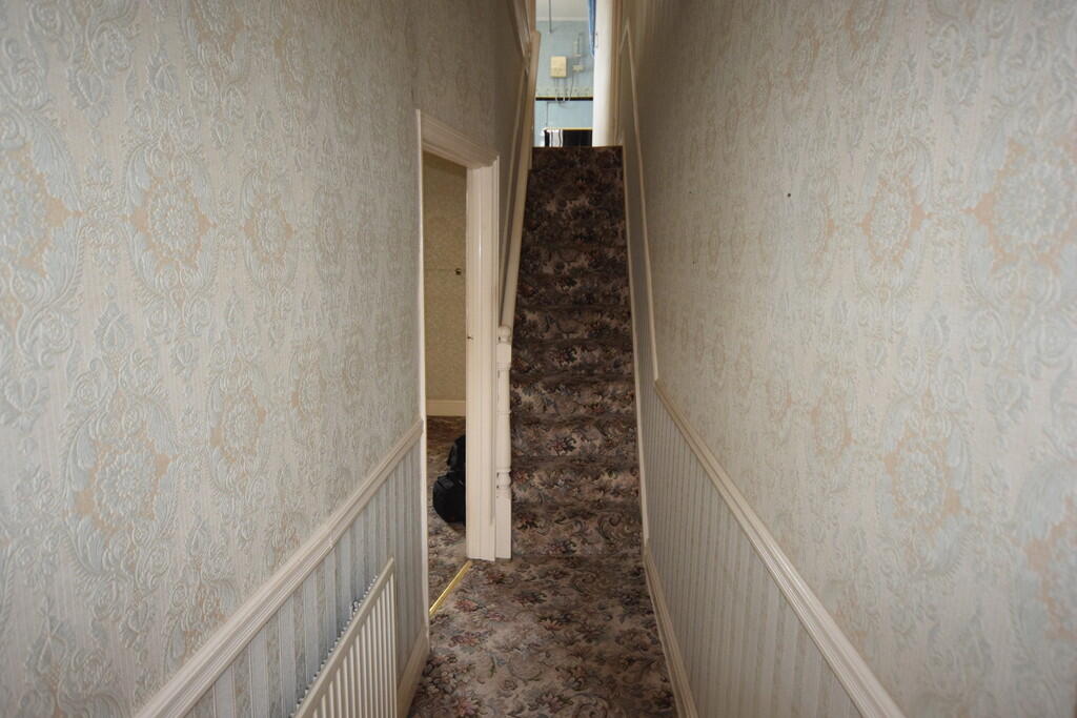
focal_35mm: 21
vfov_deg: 59.5
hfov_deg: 81.2
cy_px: 359
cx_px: 538
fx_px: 628
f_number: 4.8
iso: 2000
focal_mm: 14
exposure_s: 1/60
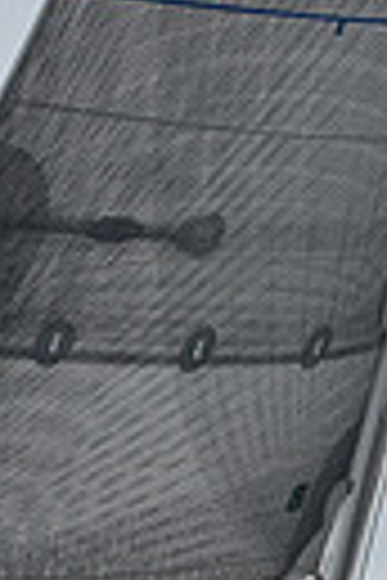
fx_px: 5063
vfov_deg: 6.5
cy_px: 641
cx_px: 158
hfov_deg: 4.4
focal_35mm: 314
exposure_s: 1/800
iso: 250
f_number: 10
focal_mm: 70
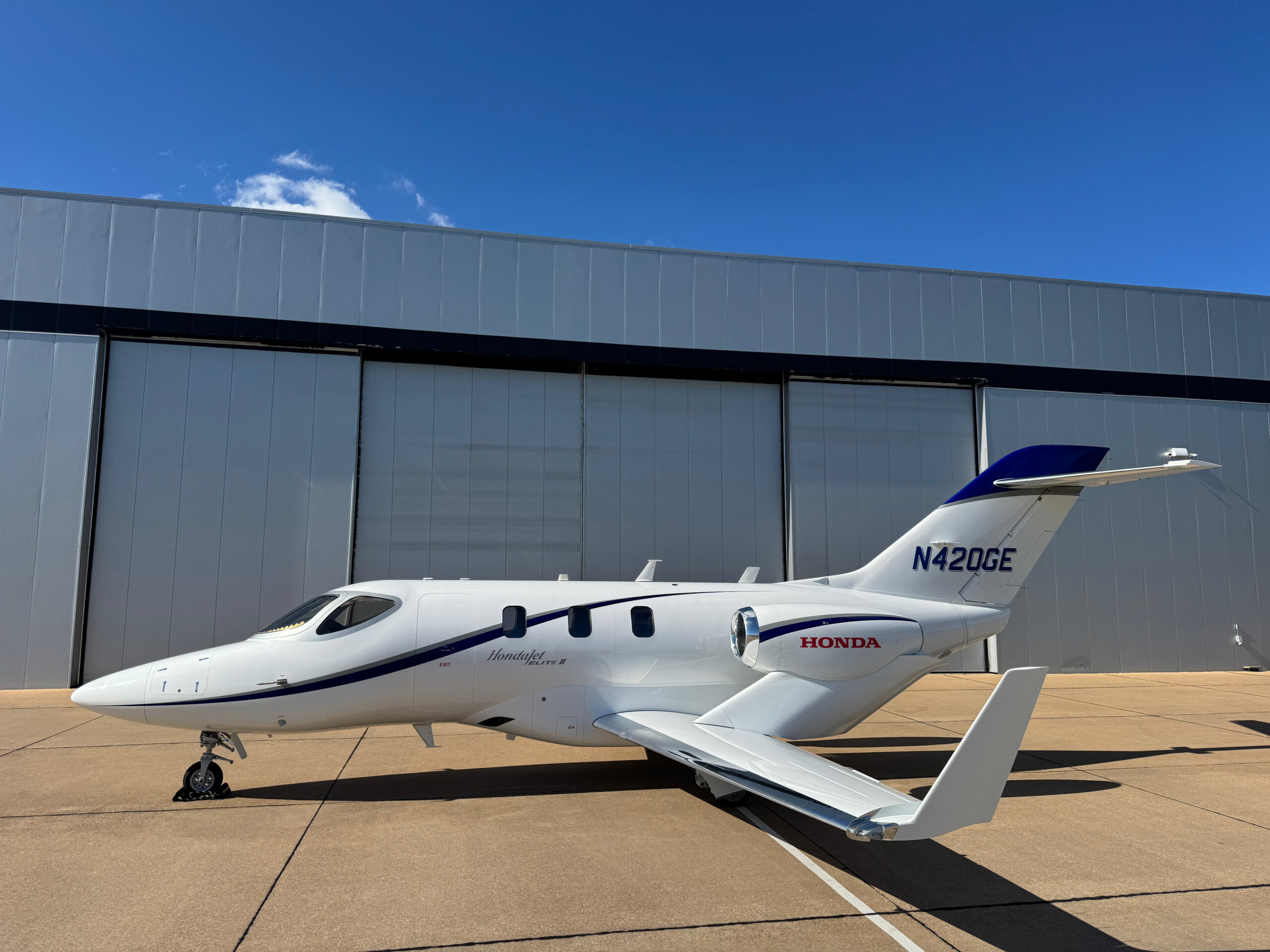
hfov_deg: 71.6
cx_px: 635
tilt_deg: +5.3
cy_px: 476
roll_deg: -0.8
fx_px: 881
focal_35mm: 24
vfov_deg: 56.8
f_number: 1.78
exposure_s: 1/6410
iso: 80
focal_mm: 6.76
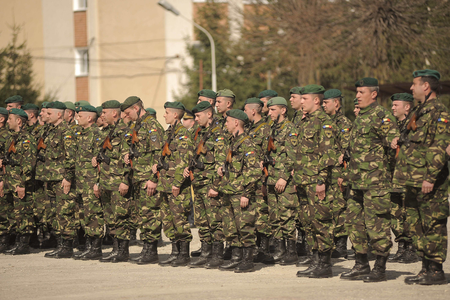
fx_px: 2498
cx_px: 225
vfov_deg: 6.9
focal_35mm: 200
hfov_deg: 10.3
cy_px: 150
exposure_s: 1/2000
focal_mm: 200
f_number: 4
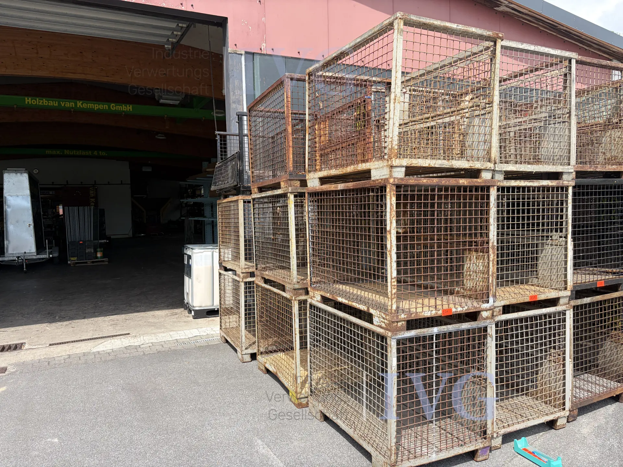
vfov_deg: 53.1
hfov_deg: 67.3
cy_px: 234
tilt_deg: -4.0
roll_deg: +2.3
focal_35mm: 26
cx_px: 312
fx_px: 468
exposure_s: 1/1263
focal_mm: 5.96
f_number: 1.6
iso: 50
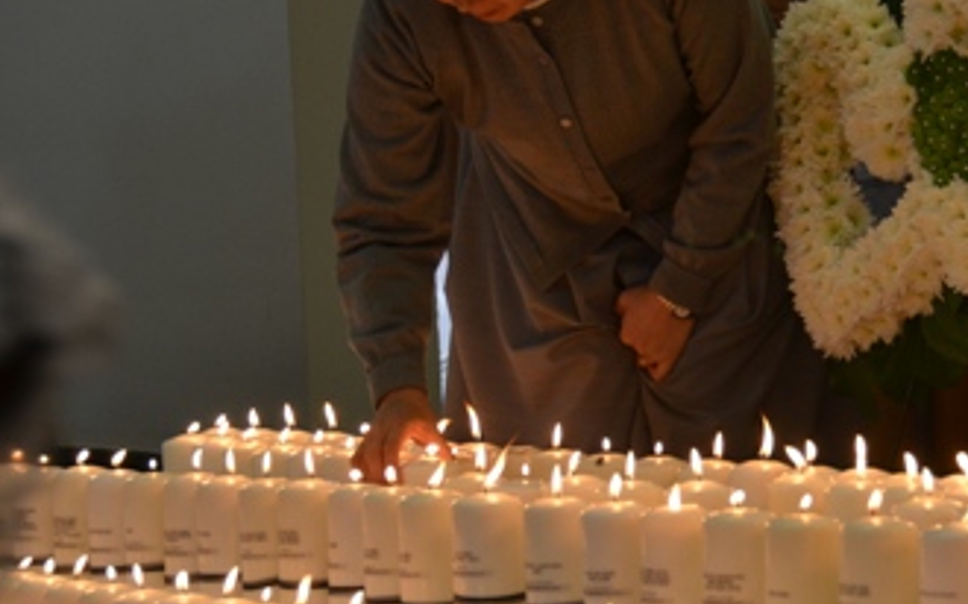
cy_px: 355
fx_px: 4061
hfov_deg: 13.5
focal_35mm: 154
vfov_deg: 8.5
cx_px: 751
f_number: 4.8
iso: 400
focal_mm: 52
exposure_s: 1/100
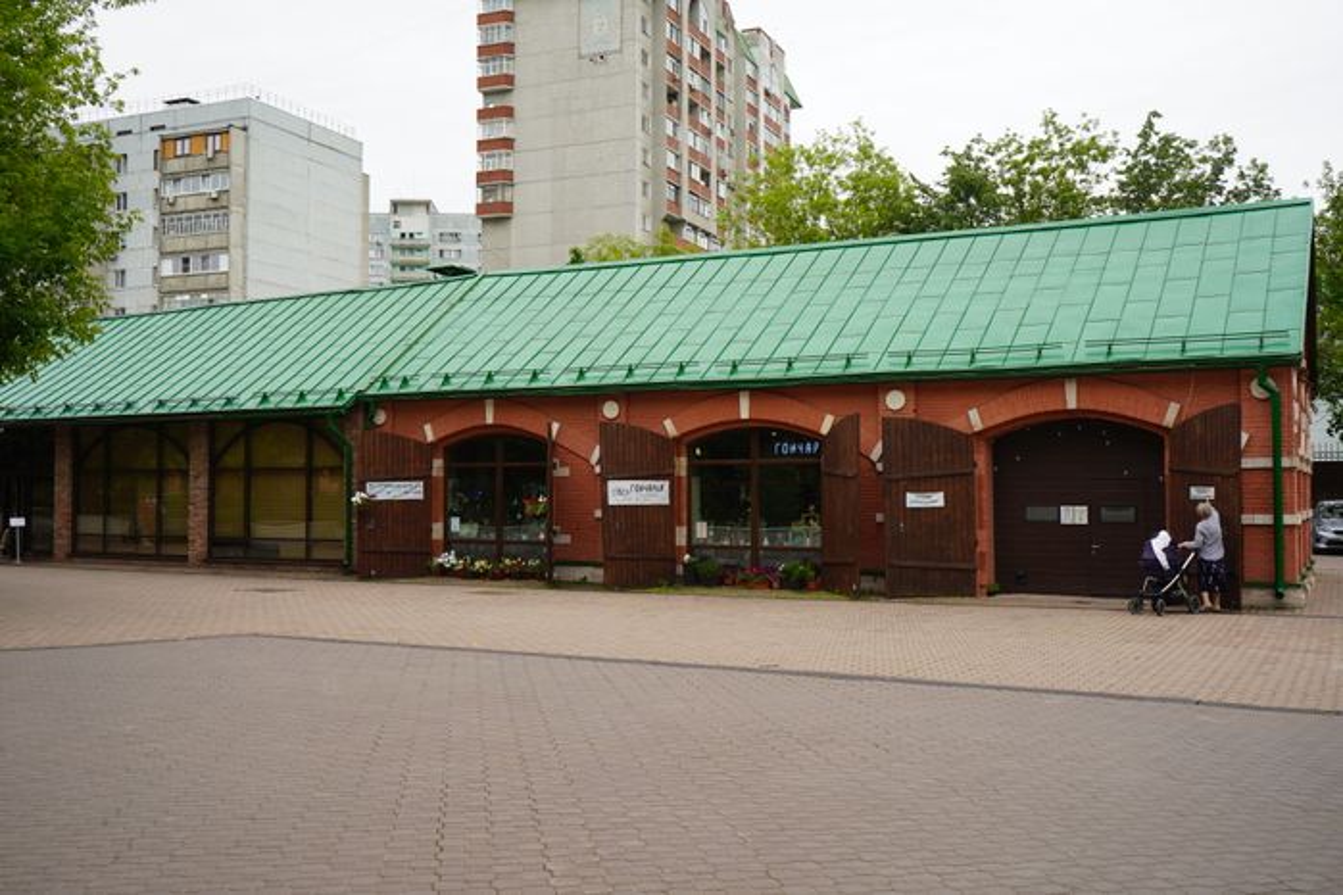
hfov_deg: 57.2
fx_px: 1231
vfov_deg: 40.0
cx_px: 672
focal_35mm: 33
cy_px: 448
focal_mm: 33
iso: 100
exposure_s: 1/125
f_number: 8
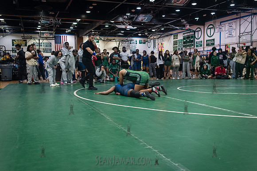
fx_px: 251
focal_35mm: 35
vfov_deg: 37.7
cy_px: 86
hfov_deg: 54.3
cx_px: 128
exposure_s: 1/400
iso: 5000
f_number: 3.2
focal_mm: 35
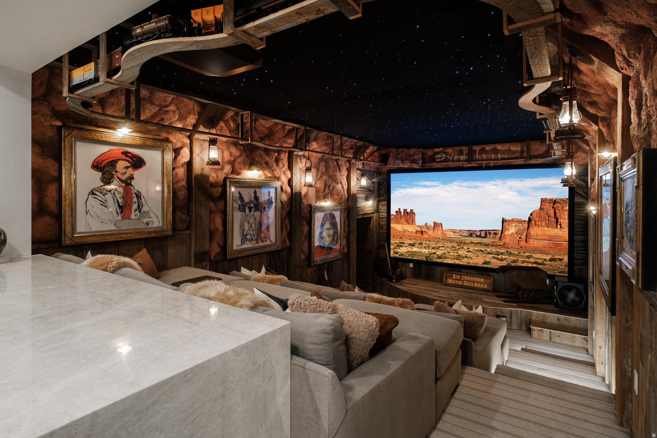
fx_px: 328
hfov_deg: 90.0
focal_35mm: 18
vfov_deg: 67.4
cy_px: 219
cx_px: 328
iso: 400
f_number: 5.6
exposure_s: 1/8
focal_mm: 12
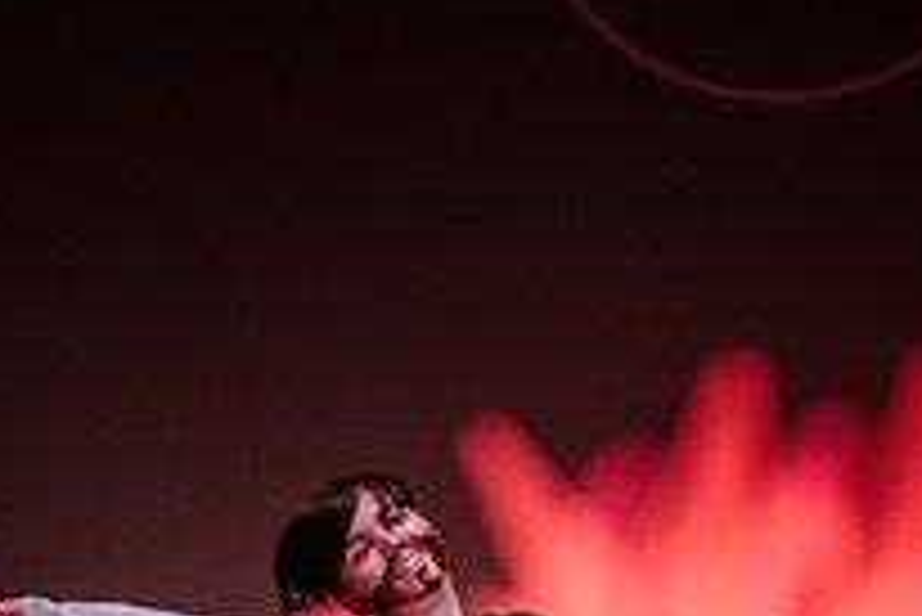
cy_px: 940
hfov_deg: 11.7
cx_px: 268
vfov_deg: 7.7
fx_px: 4485
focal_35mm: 175
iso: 1600
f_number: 2.8
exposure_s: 1/250
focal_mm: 55
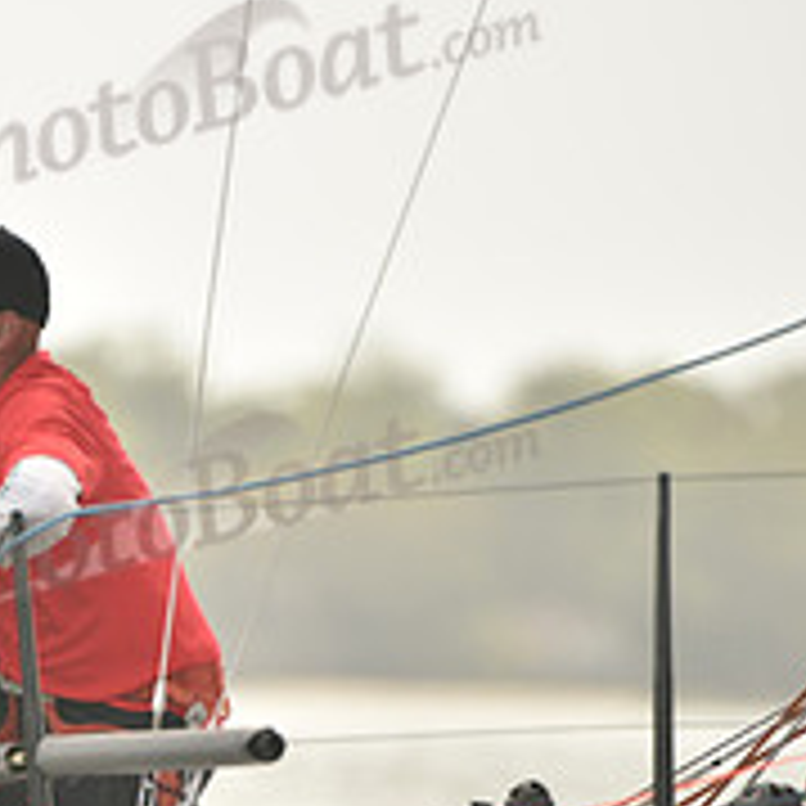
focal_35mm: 825
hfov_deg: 2.1
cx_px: -324
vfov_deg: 2.1
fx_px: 21733
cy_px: 804
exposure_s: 1/1250
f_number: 5
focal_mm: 300
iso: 320
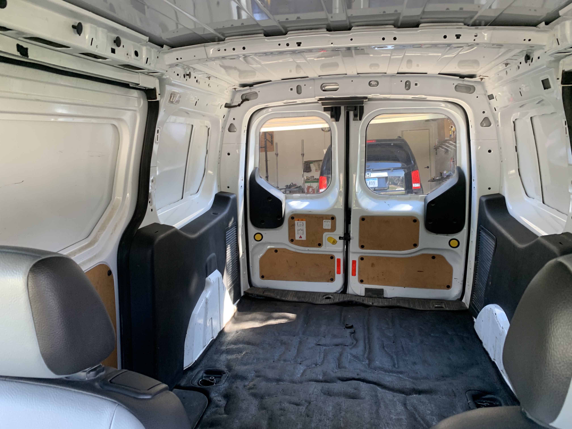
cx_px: 286
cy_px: 214
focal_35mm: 26
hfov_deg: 67.3
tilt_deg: -0.4
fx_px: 430
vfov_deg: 53.1
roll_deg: +1.6
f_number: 1.8
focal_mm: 4.25
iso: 100
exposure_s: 1/93
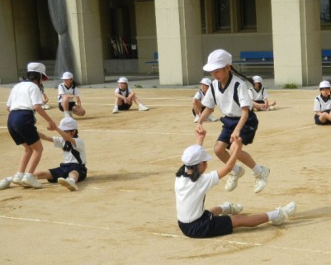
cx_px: 284
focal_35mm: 96
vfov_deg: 16.0
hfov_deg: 19.7
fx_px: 941
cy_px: 178
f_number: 4.2
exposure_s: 1/1000
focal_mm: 9.9
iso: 134
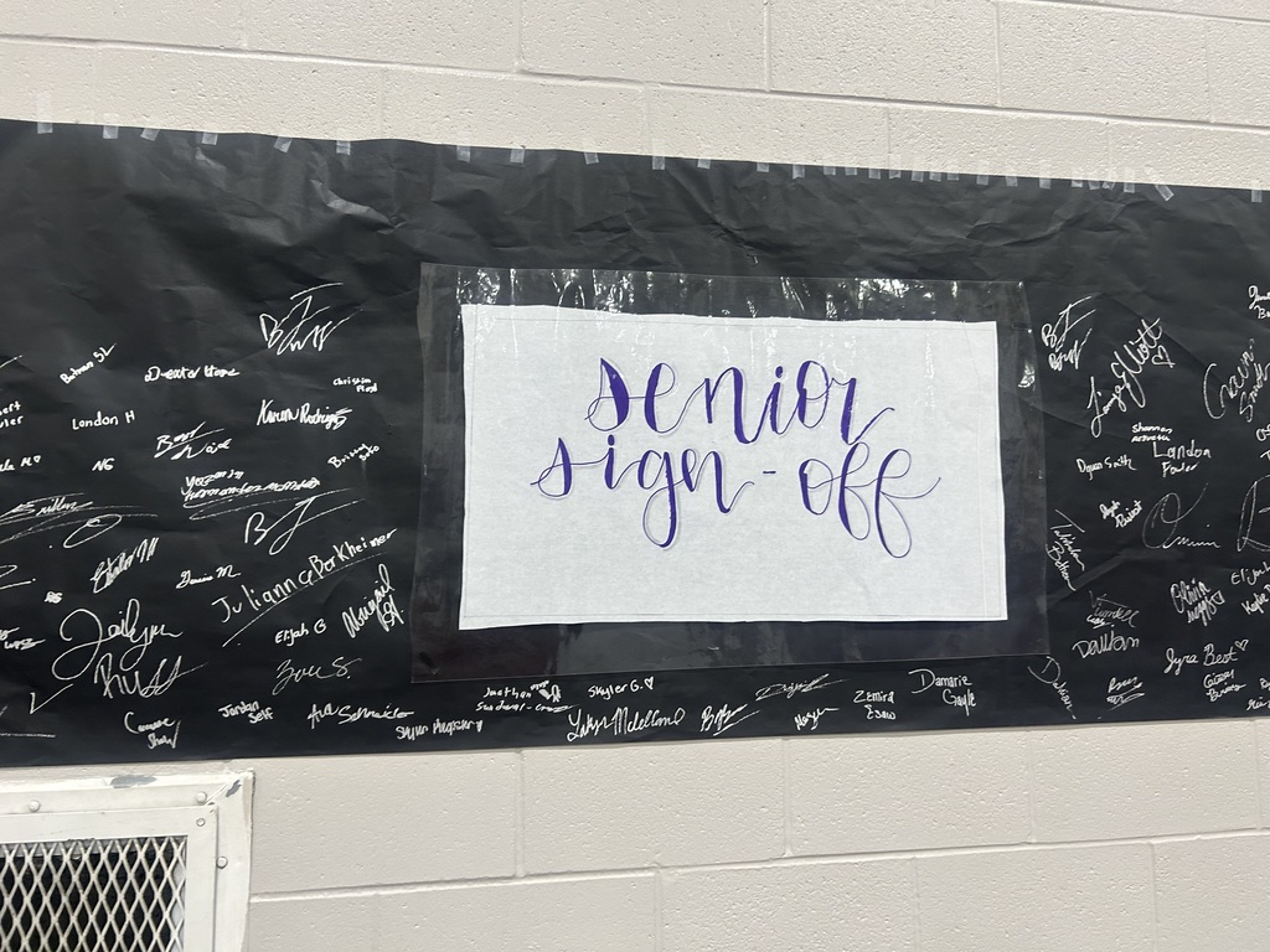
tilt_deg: +2.8
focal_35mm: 26
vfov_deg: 53.1
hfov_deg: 67.3
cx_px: 635
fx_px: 954
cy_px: 476
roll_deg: +1.7
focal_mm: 5.7
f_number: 1.5
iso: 125
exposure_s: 1/103
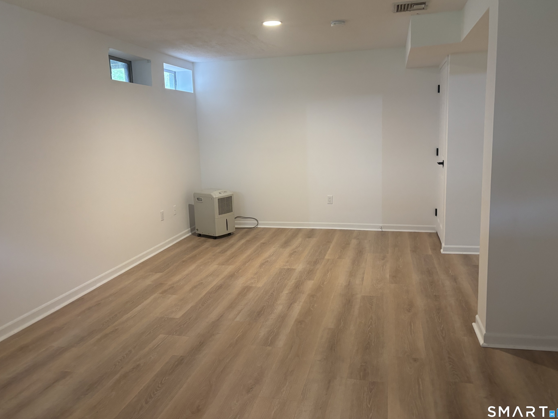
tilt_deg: -10.2
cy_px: 204
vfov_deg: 51.4
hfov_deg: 65.3
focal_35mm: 27
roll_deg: +0.8
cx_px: 284
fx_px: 435
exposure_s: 1/60
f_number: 1.6
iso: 250
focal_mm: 5.96
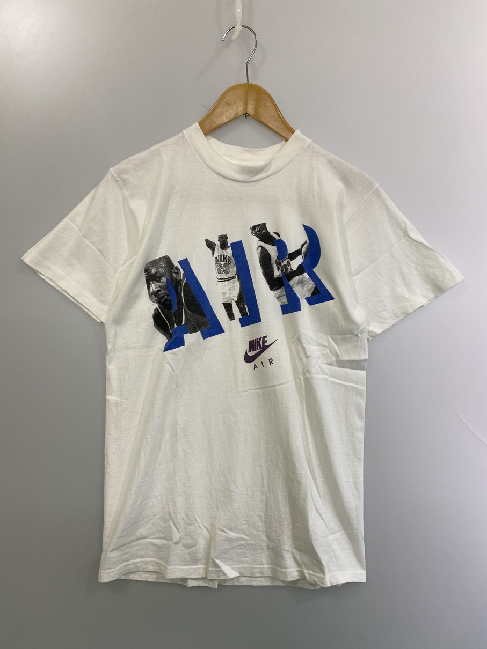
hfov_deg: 53.0
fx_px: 488
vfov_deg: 67.3
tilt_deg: -21.6
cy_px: 324
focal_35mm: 26
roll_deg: +0.3
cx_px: 244
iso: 80
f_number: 1.8
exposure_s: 1/100
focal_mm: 4.25
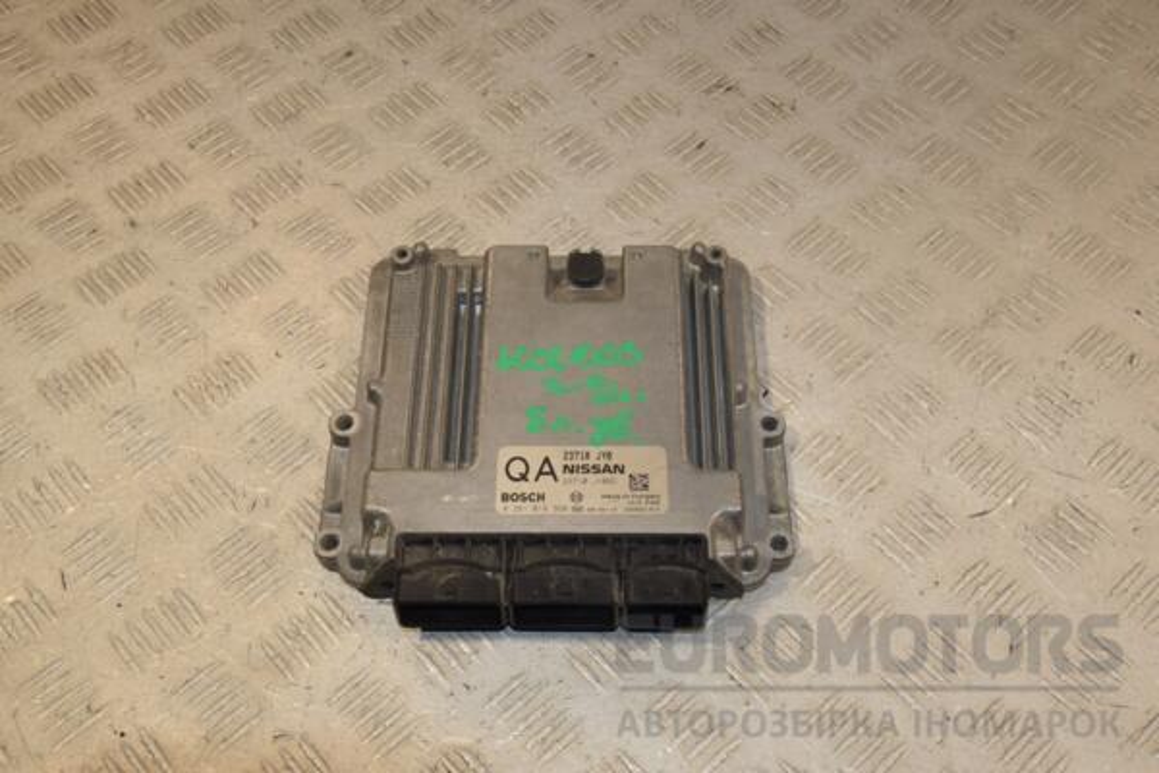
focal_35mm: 42
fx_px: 1352
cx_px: 580
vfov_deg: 31.9
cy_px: 386
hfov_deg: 46.4
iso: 800
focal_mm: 28
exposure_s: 1/200
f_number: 10
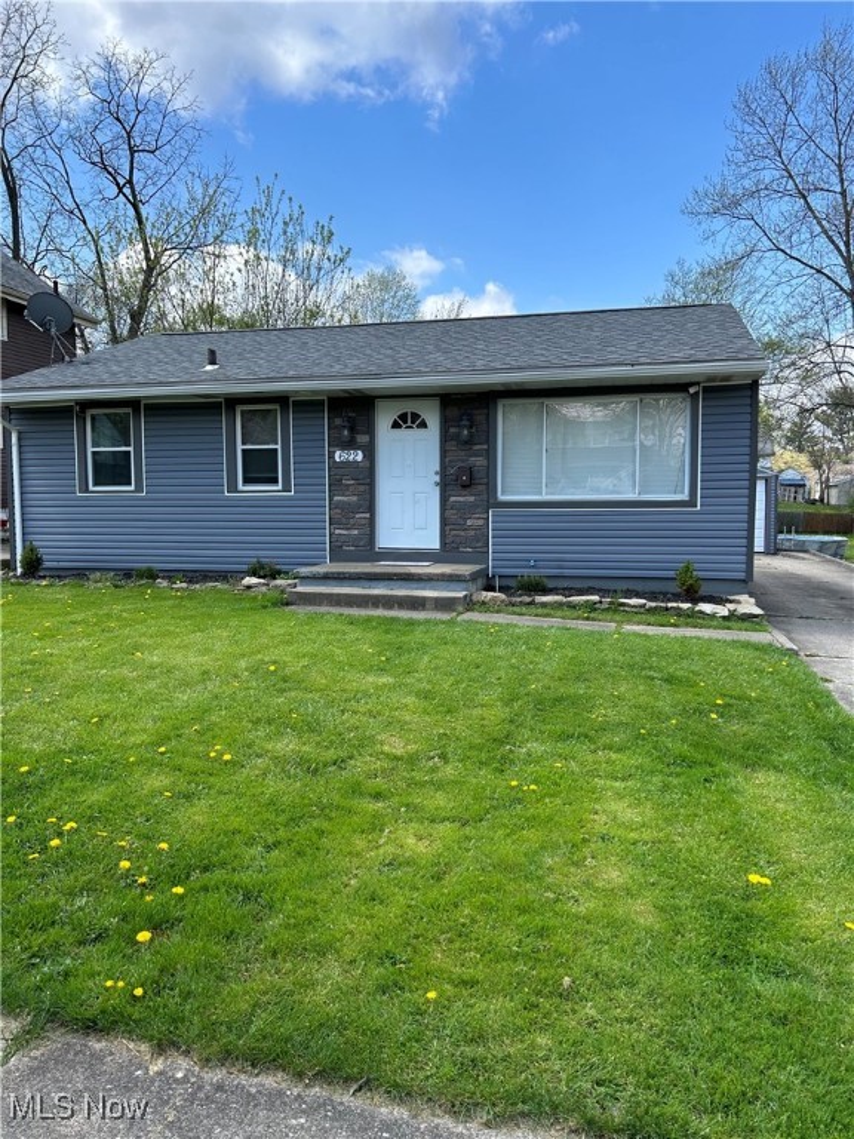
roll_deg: +0.7
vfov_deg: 67.3
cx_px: 427
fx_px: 855
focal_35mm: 26
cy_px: 570
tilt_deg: -3.4
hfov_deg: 53.1
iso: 50
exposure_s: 1/2513
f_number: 1.5
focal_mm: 5.7
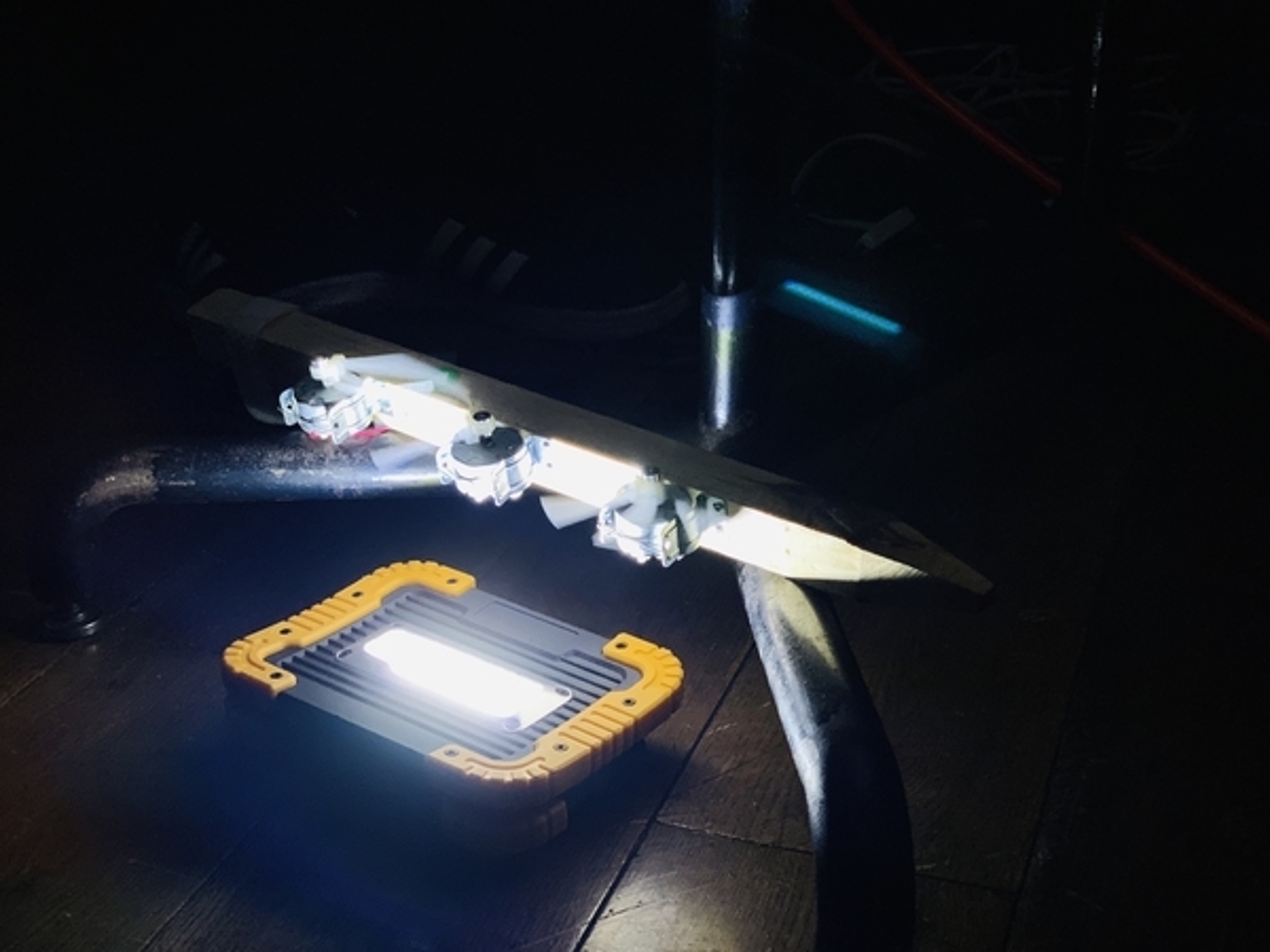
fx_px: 1908
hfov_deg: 36.8
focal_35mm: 52
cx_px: 635
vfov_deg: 28.0
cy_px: 476
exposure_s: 1/82
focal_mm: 6
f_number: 2.4
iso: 64
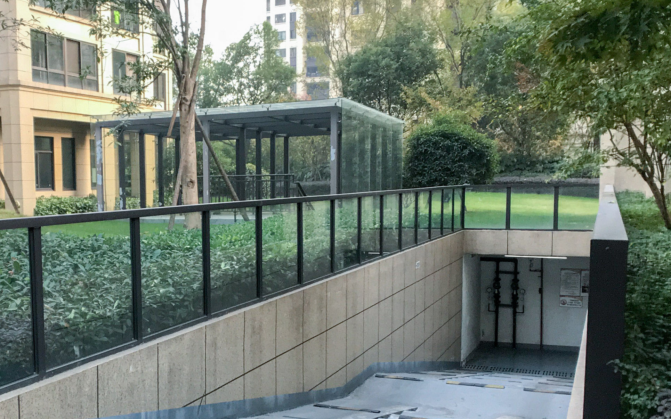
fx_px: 1134
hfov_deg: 32.3
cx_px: 162
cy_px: 296
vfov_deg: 20.8
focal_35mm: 62
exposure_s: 1/100
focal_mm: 3.99
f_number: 1.8
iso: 40
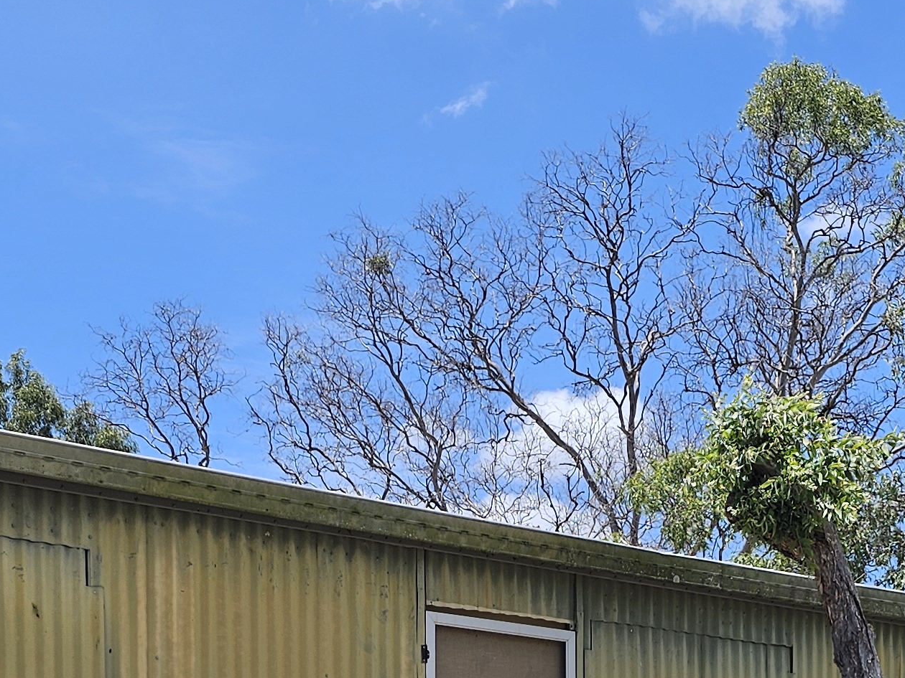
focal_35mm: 73
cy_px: 974
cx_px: 618
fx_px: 1909
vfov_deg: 18.2
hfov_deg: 26.5
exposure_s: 1/717
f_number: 1.7
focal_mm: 6.3
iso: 10
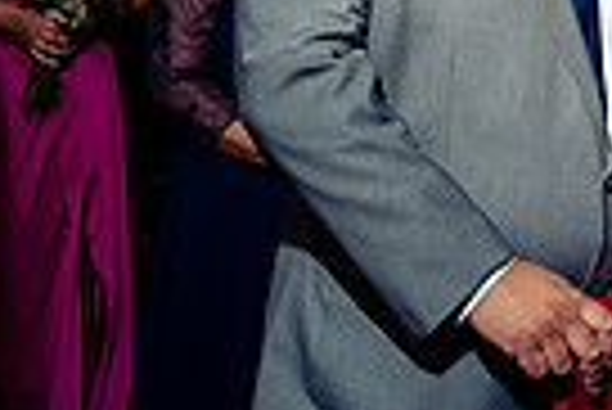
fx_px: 2314
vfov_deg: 9.9
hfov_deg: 15.0
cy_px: -155
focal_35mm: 136
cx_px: 450
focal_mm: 32
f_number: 6.3
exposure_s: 1/160
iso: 1600
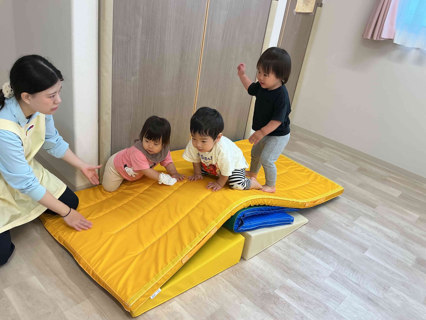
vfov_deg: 48.2
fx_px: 357
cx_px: 213
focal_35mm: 29
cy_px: 160
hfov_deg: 61.7
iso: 64
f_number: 1.8
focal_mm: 3
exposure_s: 1/120
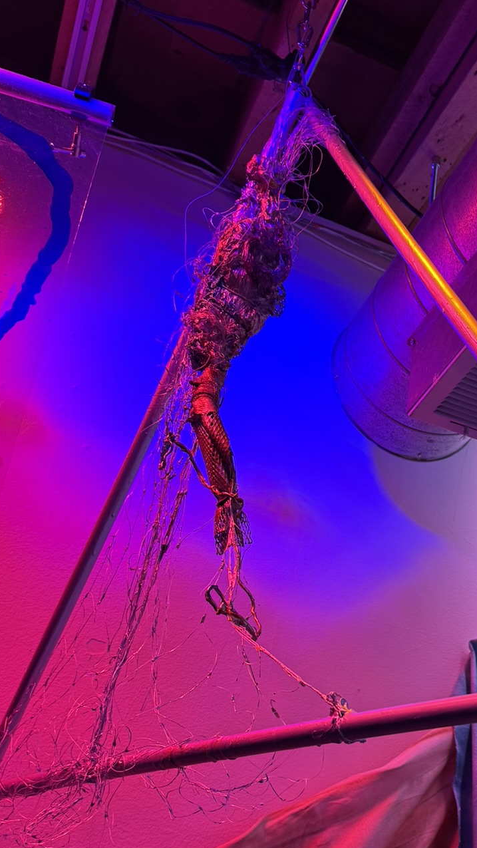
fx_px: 945
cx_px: 384
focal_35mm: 42
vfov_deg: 47.5
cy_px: 575
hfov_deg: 27.7
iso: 100
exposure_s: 1/58
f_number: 1.78
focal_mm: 6.76
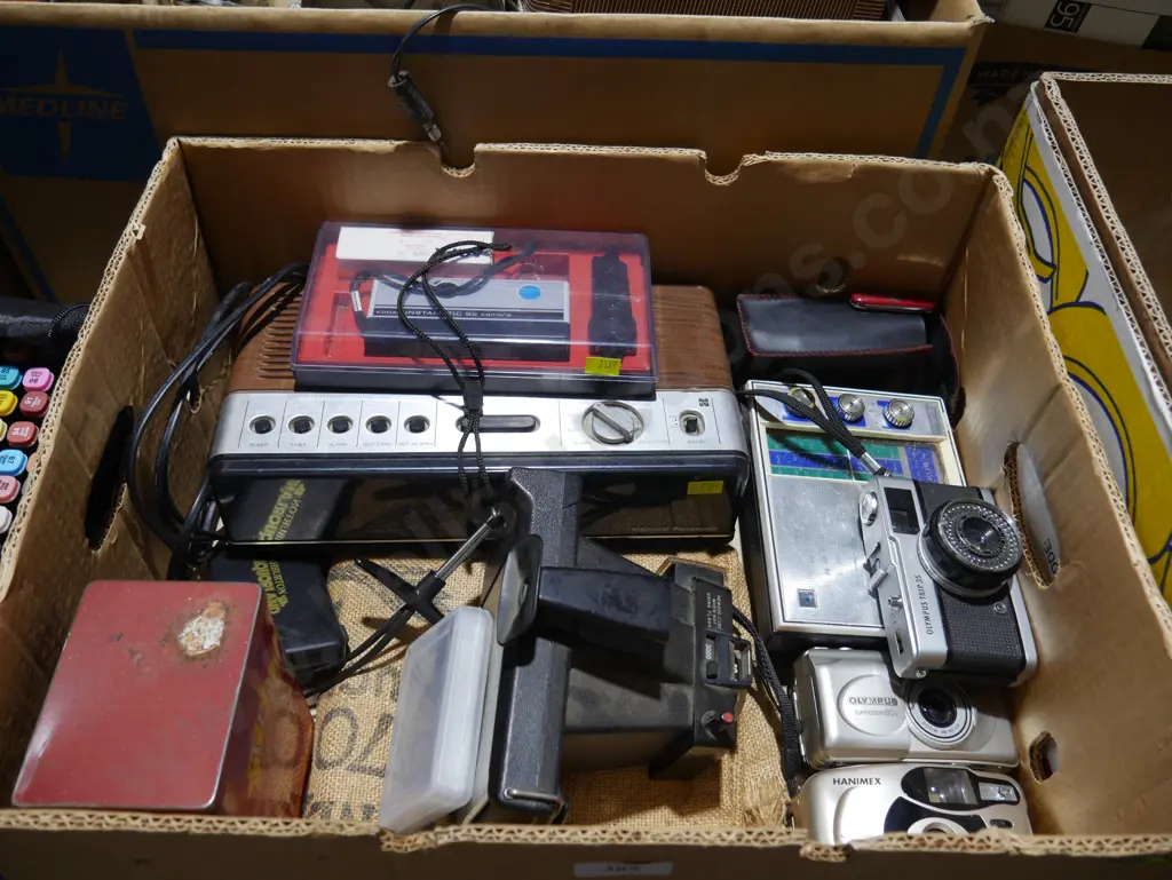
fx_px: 1016
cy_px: 440
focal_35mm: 30
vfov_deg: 46.8
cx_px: 586
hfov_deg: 59.9
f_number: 3.6
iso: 200
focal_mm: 15
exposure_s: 1/60
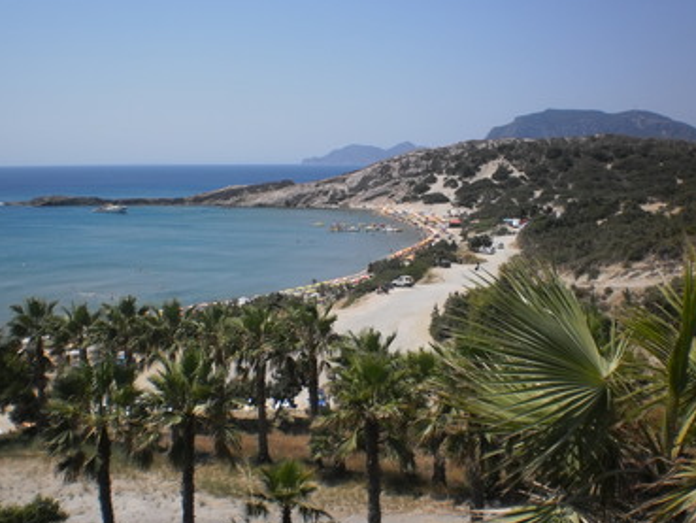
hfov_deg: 47.8
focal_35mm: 39
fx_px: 784
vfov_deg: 36.8
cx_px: 340
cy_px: 257
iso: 100
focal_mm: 6.3
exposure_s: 1/1600
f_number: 4.6
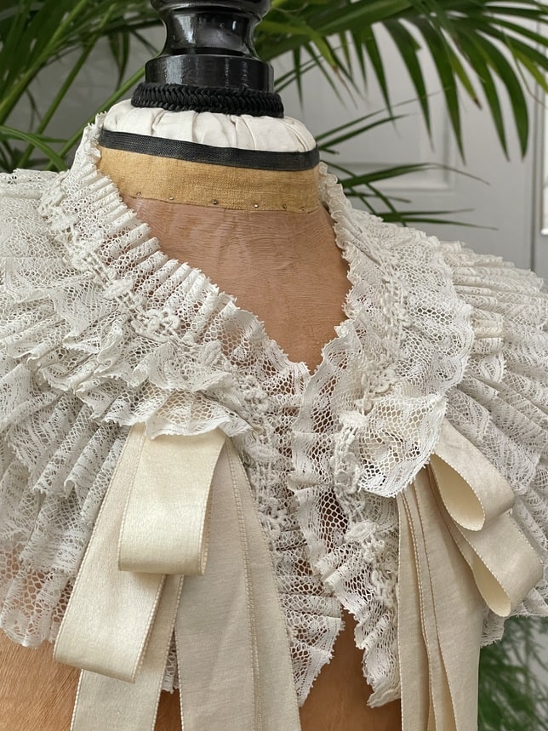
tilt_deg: -6.3
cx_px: 252
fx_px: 1309
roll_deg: +0.5
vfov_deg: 31.2
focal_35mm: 62
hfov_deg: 23.6
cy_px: 361
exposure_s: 1/93
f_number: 2
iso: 200
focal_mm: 6
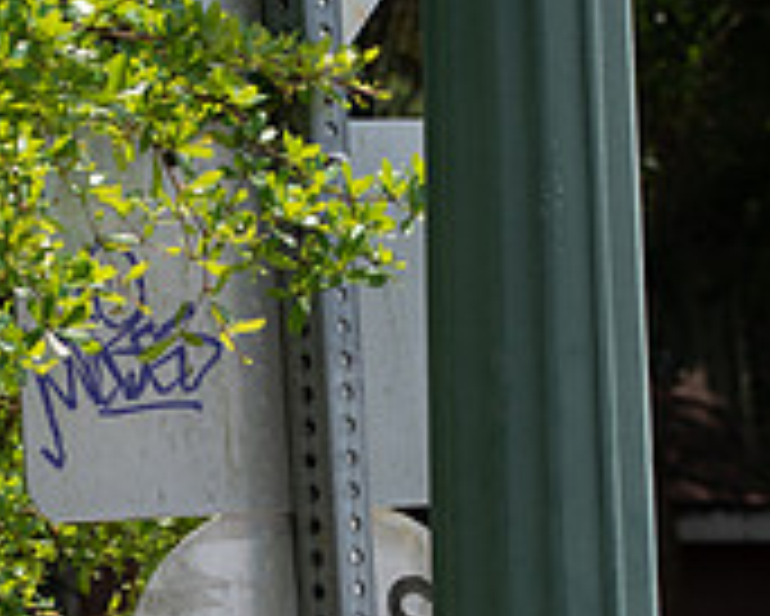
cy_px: 614
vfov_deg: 4.6
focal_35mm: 334
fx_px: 7616
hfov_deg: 5.8
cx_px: -41
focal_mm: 70
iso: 200
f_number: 6.3
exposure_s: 1/640
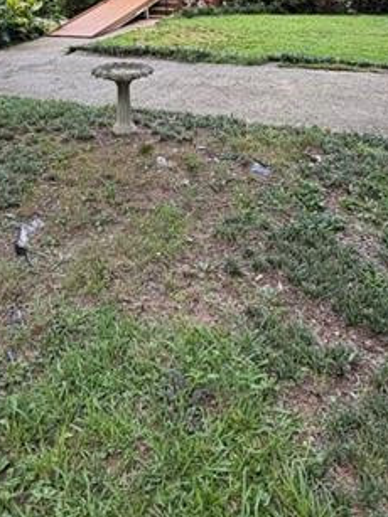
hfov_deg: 40.6
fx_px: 523
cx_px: 169
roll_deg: +0.8
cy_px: 19
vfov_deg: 45.7
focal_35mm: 35
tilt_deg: -6.7
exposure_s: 1/150
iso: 64
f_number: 2.2
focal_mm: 2.22
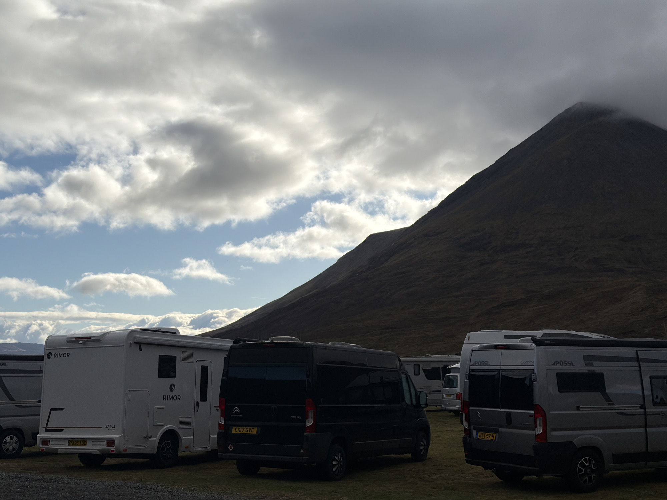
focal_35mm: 48
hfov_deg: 39.7
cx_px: 334
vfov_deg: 30.3
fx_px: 925
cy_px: 250
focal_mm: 6.76
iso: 64
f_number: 1.78
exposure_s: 1/13333
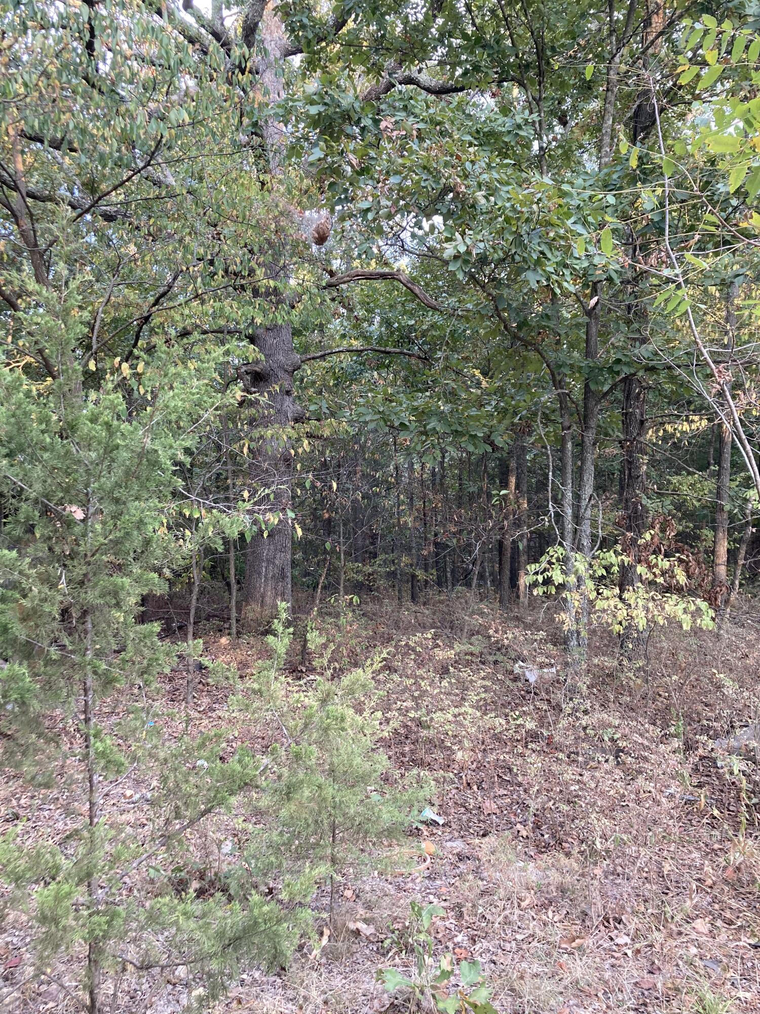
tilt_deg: +2.3
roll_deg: +0.7
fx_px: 820
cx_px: 380
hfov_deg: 49.7
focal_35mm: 28
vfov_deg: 63.4
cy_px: 507
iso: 80
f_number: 1.8
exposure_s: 1/74
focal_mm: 3.99
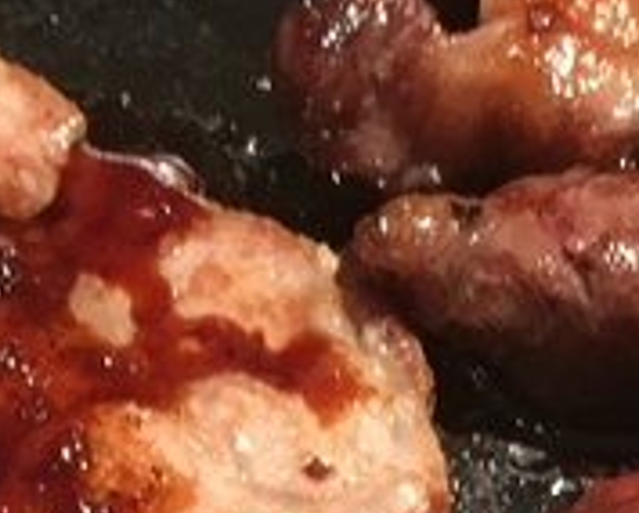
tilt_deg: -58.0
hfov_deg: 10.0
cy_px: 1033
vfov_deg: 7.7
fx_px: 3635
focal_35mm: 192
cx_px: 357
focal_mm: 4.15
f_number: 2.2
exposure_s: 1/30
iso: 80
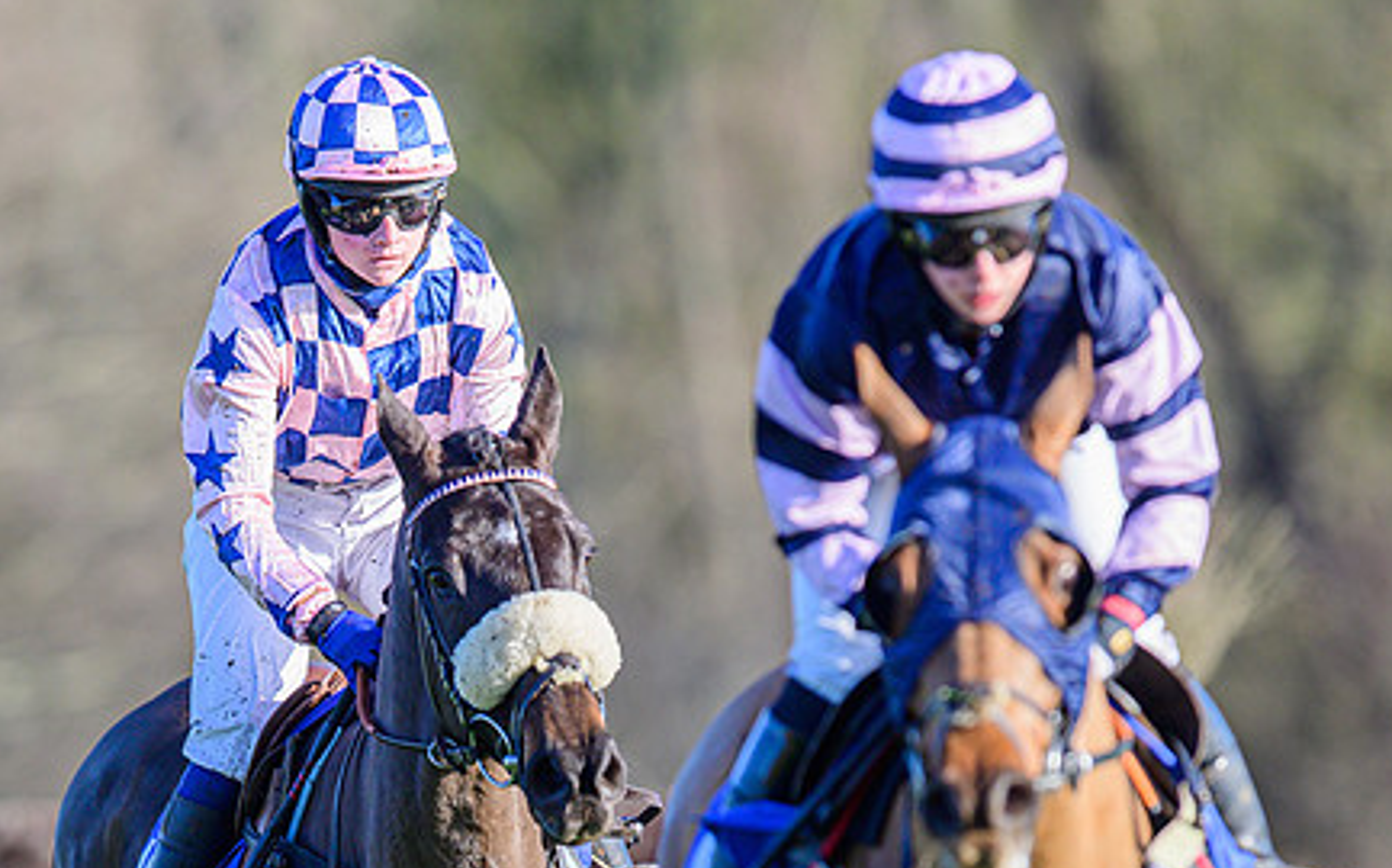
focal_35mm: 710
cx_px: 471
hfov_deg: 3.0
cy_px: 621
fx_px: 26917
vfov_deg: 1.8
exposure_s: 1/2000
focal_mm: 400
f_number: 5
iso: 400
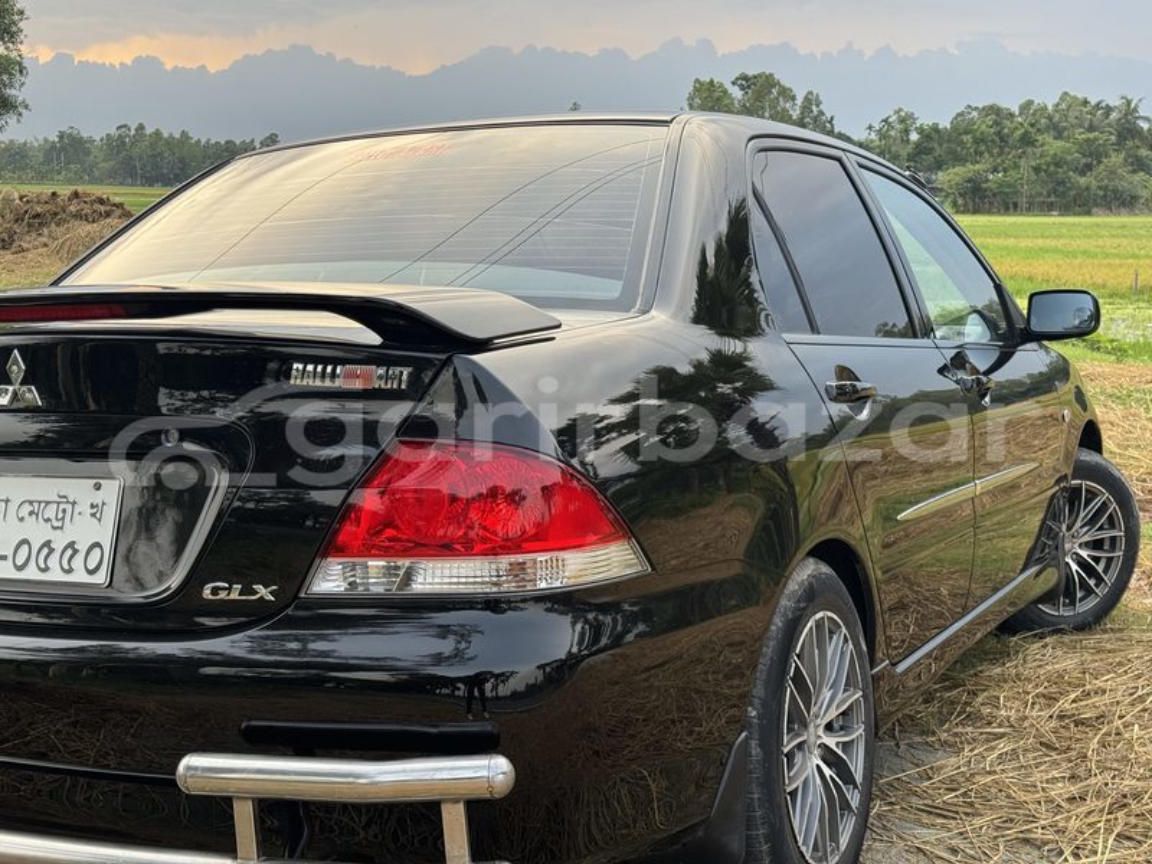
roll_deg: -0.6
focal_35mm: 48
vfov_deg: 30.3
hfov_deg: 39.7
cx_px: 576
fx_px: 1597
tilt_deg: -9.1
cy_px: 432
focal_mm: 6.76
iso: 64
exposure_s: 1/540
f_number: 1.78
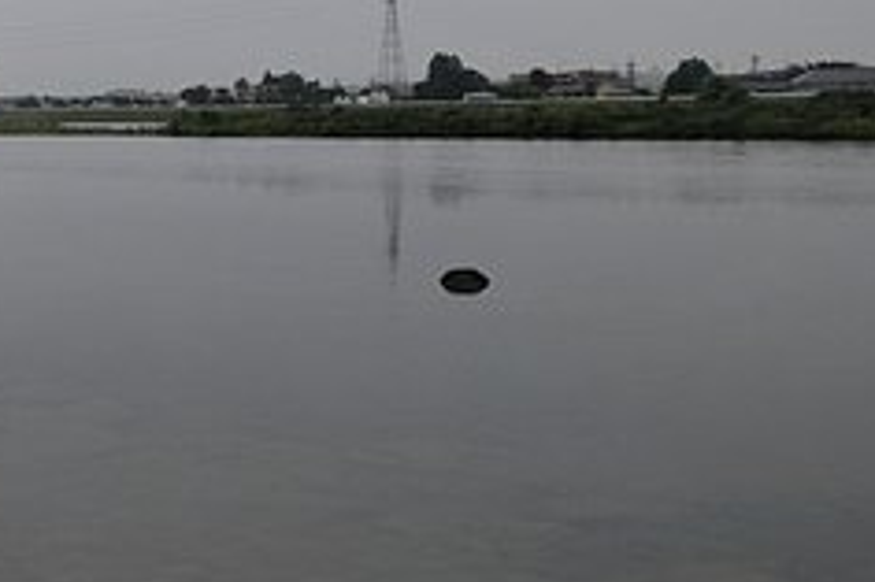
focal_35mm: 65
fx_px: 1579
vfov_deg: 20.6
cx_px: 122
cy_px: 85
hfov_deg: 29.9
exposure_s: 1/250
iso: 400
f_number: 8
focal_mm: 20
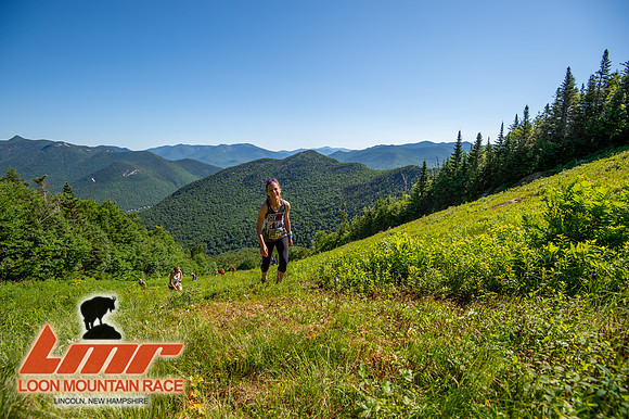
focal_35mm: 16
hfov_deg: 96.8
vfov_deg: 73.7
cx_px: 314
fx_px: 279
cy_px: 210
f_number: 5
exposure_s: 1/640
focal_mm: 16
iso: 100
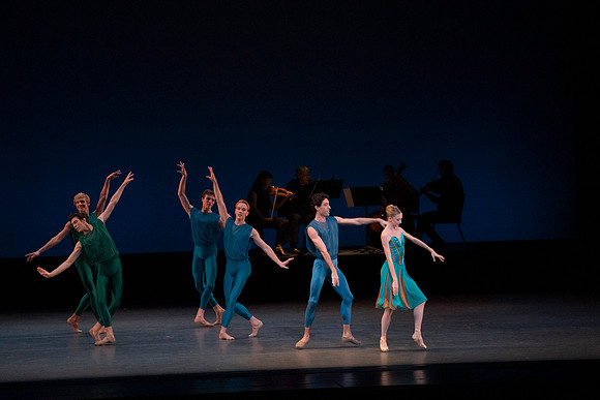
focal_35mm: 185
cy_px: 200
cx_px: 300
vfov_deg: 7.4
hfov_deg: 11.1
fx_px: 3084
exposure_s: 1/400
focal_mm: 185
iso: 8000
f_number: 7.1
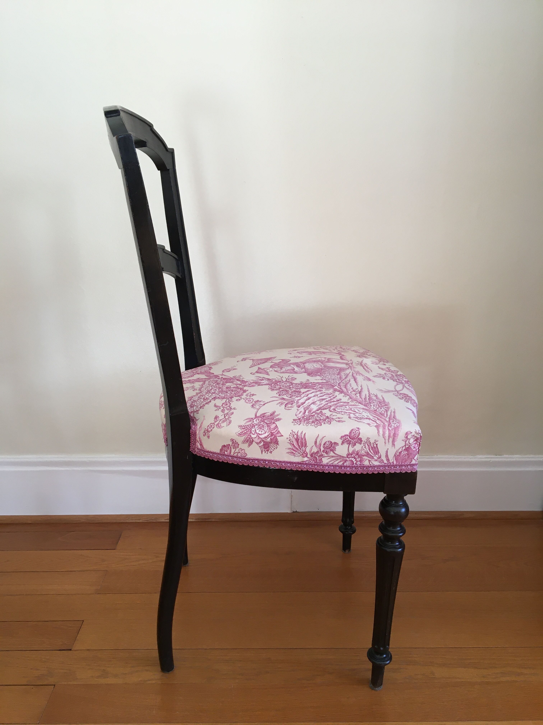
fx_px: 607
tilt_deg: -16.9
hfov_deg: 48.2
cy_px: 362
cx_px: 272
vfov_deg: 61.7
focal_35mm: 29
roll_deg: -0.9
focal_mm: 4.15
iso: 25
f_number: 2.2
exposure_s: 1/33
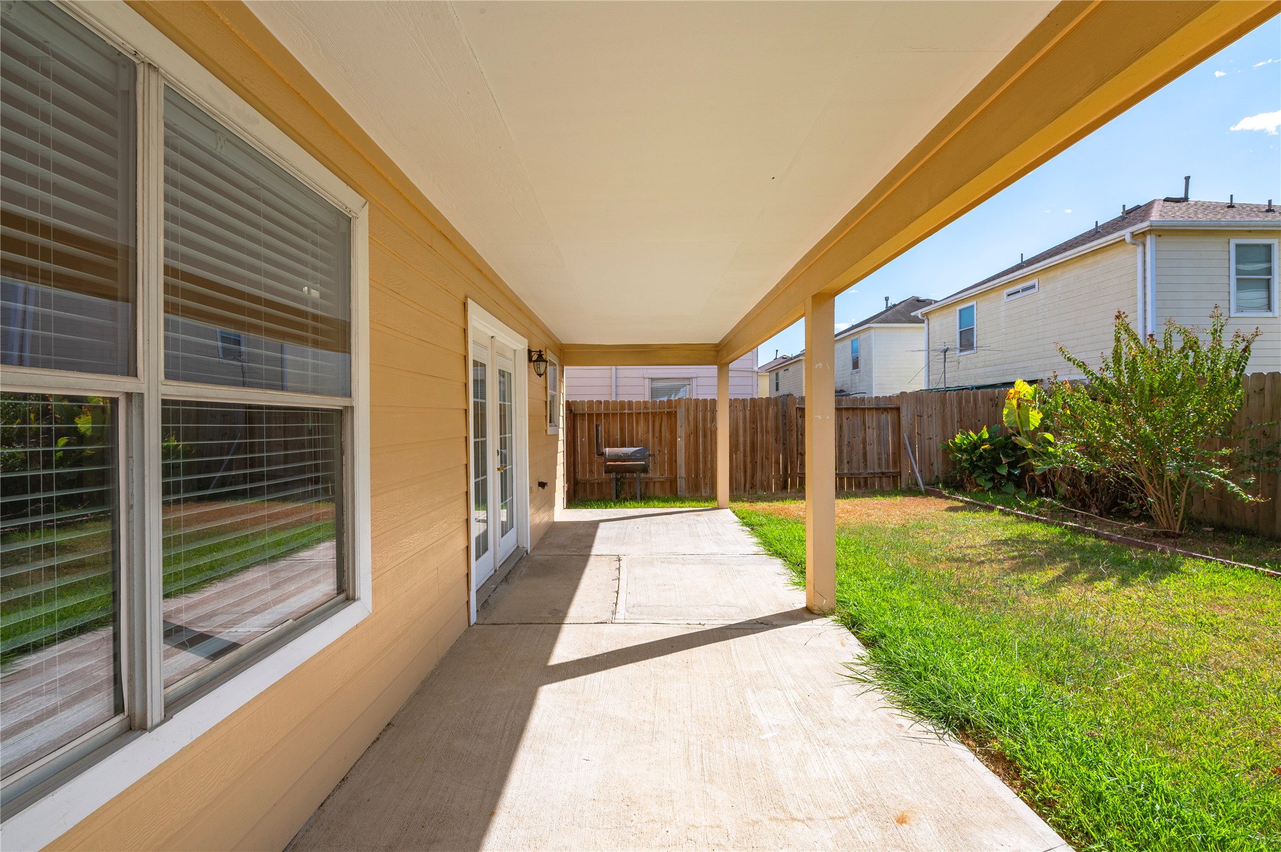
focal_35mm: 16
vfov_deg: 73.7
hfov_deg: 96.8
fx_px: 569
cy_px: 426
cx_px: 640
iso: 125
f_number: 14
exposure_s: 1/125
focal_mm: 16
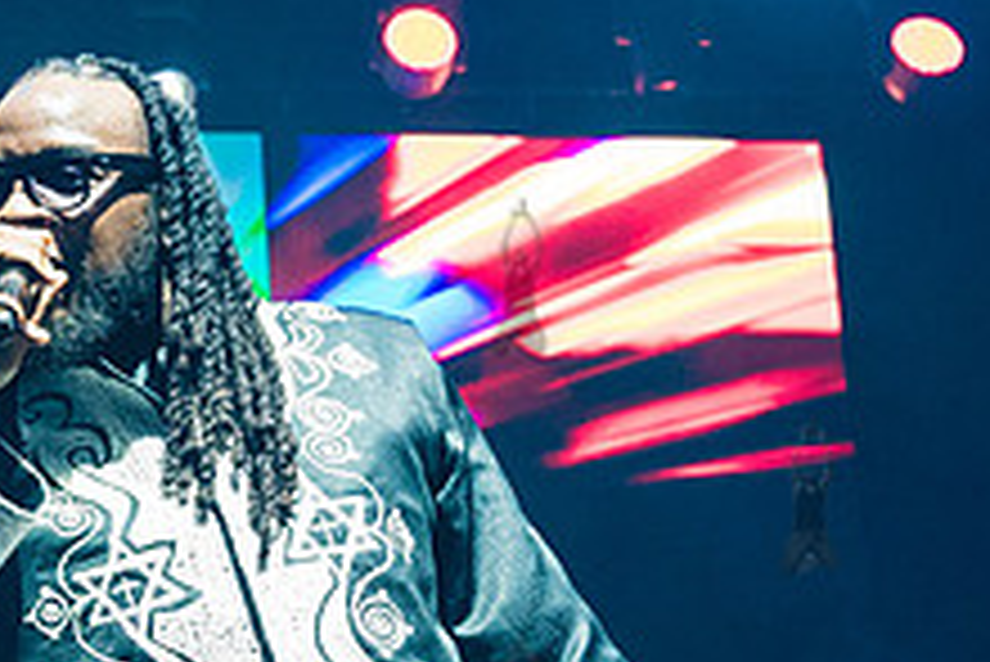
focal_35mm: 137
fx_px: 3770
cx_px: 59
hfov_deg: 14.8
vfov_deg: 10.0
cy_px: 326
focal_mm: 42
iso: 3200
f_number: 4
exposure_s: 1/320
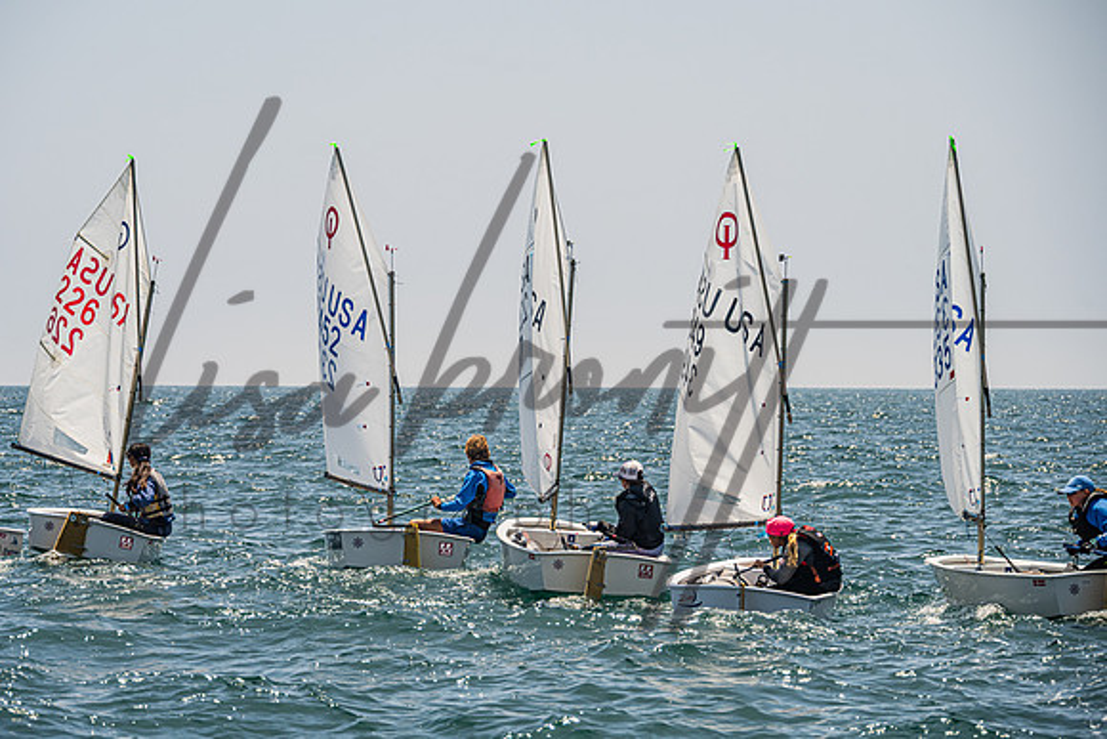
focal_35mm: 171
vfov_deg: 8.0
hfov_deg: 12.0
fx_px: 5265
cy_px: 366
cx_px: 504
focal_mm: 155
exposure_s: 1/1250
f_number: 7.6
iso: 250
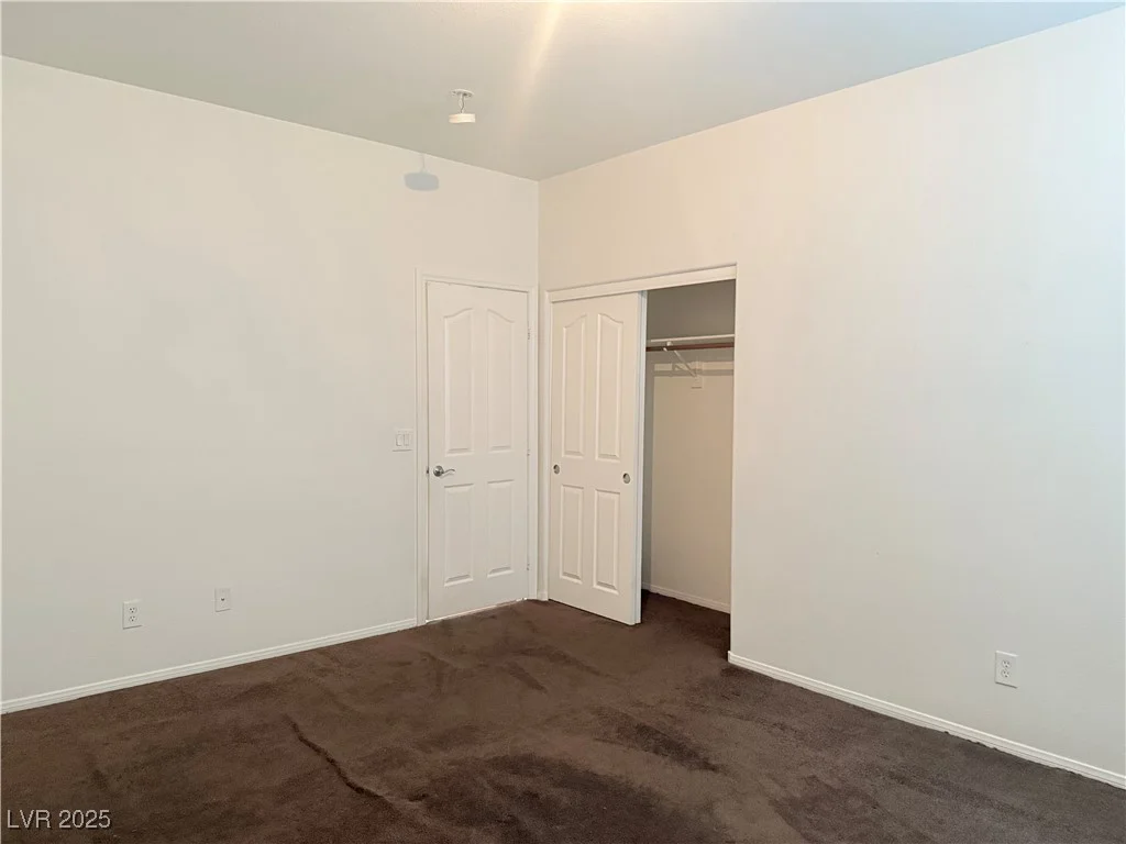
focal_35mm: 24
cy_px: 422
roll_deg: -0.7
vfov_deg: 56.8
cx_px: 563
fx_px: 781
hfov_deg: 71.6
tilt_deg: -2.6
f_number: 1.78
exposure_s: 1/60
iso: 800
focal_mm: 6.76
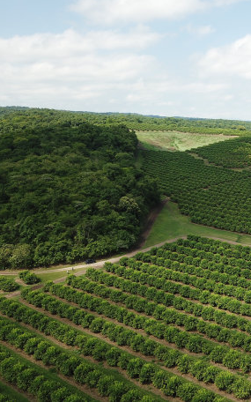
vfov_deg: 52.7
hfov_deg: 32.2
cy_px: 201
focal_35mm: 37
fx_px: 405
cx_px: 240
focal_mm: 4.73
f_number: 2.2
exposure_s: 1/961
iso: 100
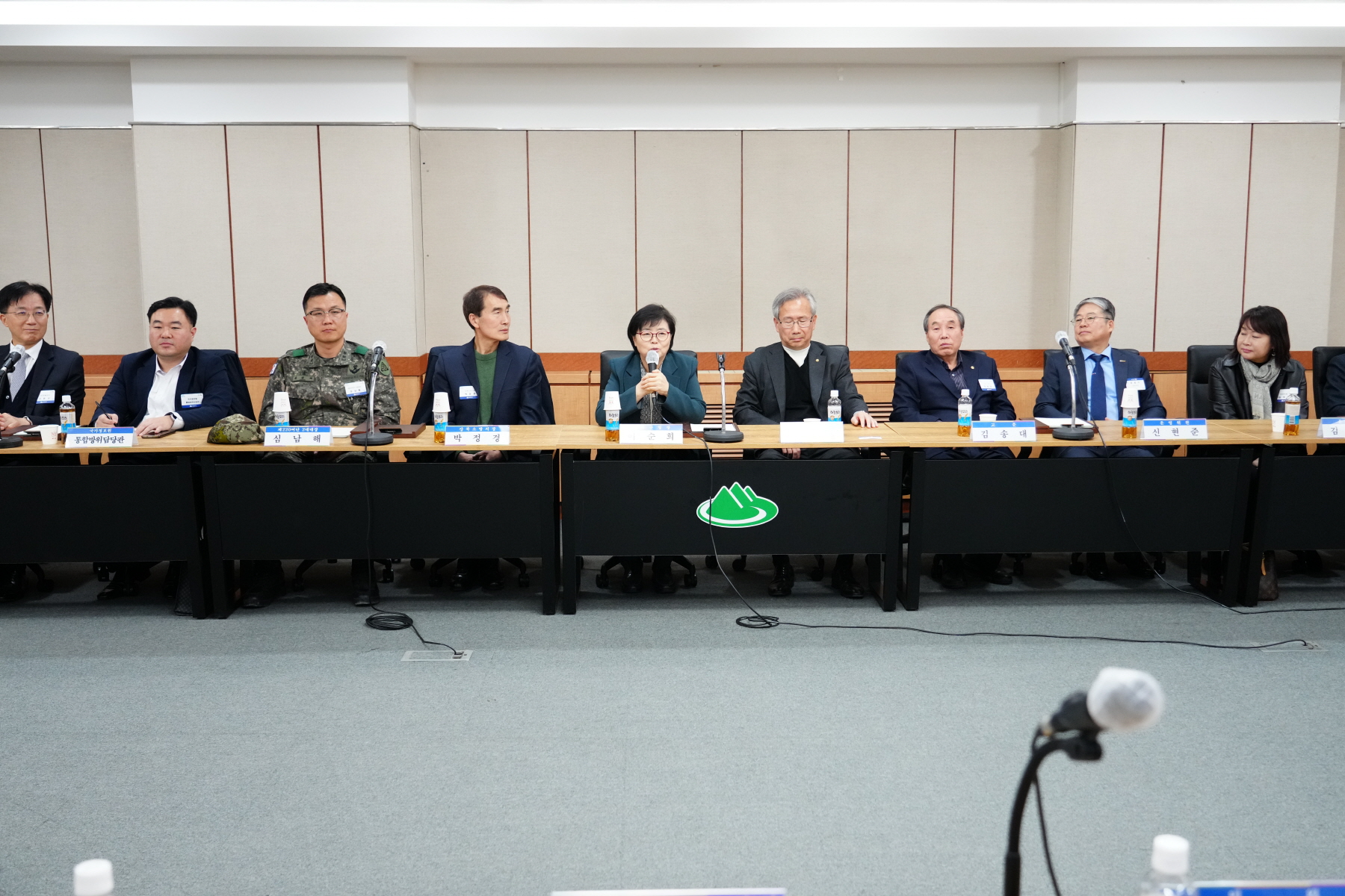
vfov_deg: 36.9
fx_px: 1345
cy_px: 448
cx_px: 672
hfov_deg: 53.1
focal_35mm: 36
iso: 3200
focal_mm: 36
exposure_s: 1/200
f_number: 4
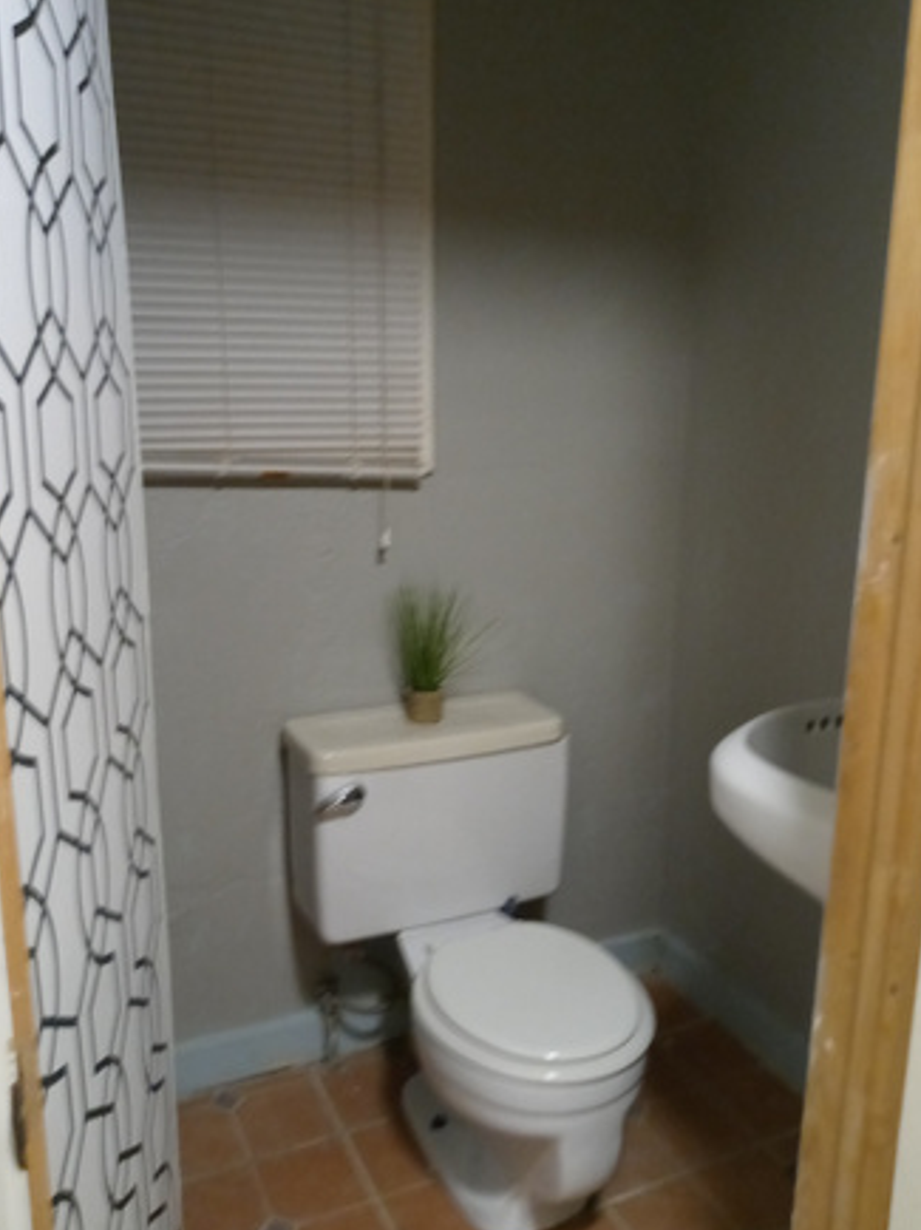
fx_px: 1101
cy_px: 606
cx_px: 470
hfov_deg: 45.4
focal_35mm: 31
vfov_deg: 58.4
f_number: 1.8
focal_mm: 3.61
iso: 400
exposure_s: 1/24
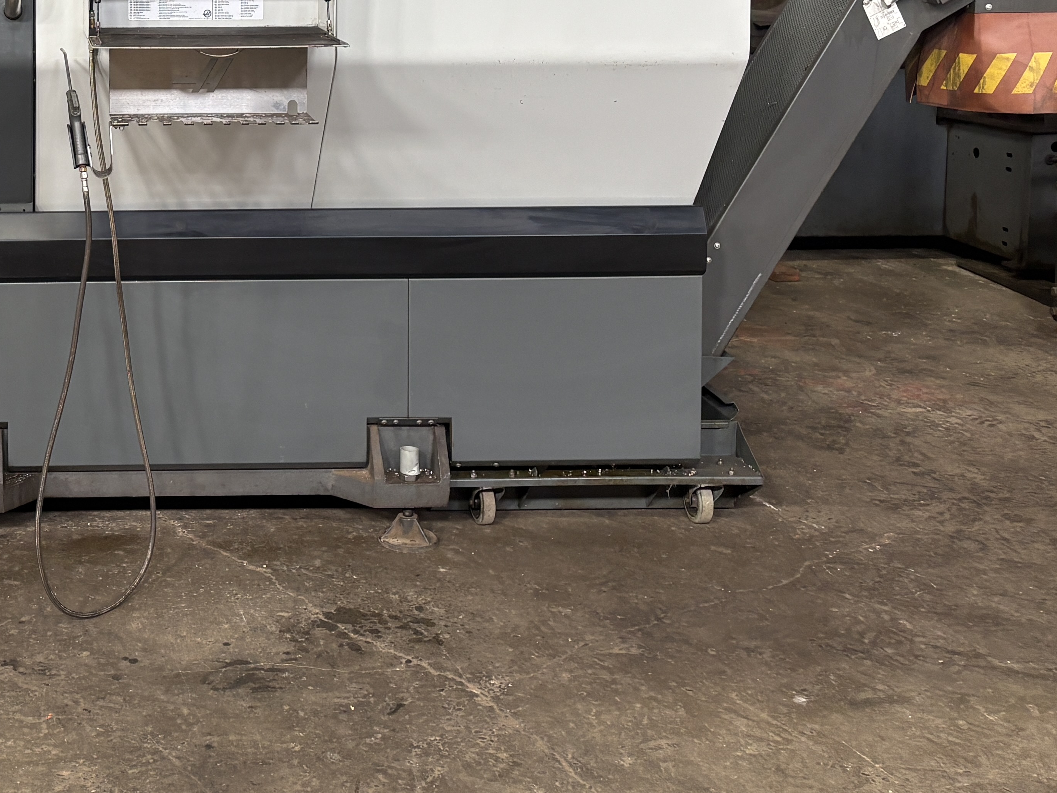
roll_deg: +0.0
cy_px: 55
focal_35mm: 54
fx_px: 1649
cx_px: 60
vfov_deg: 26.0
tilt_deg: -6.6
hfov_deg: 33.2
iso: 100
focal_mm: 5.96
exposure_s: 1/60
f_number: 1.6
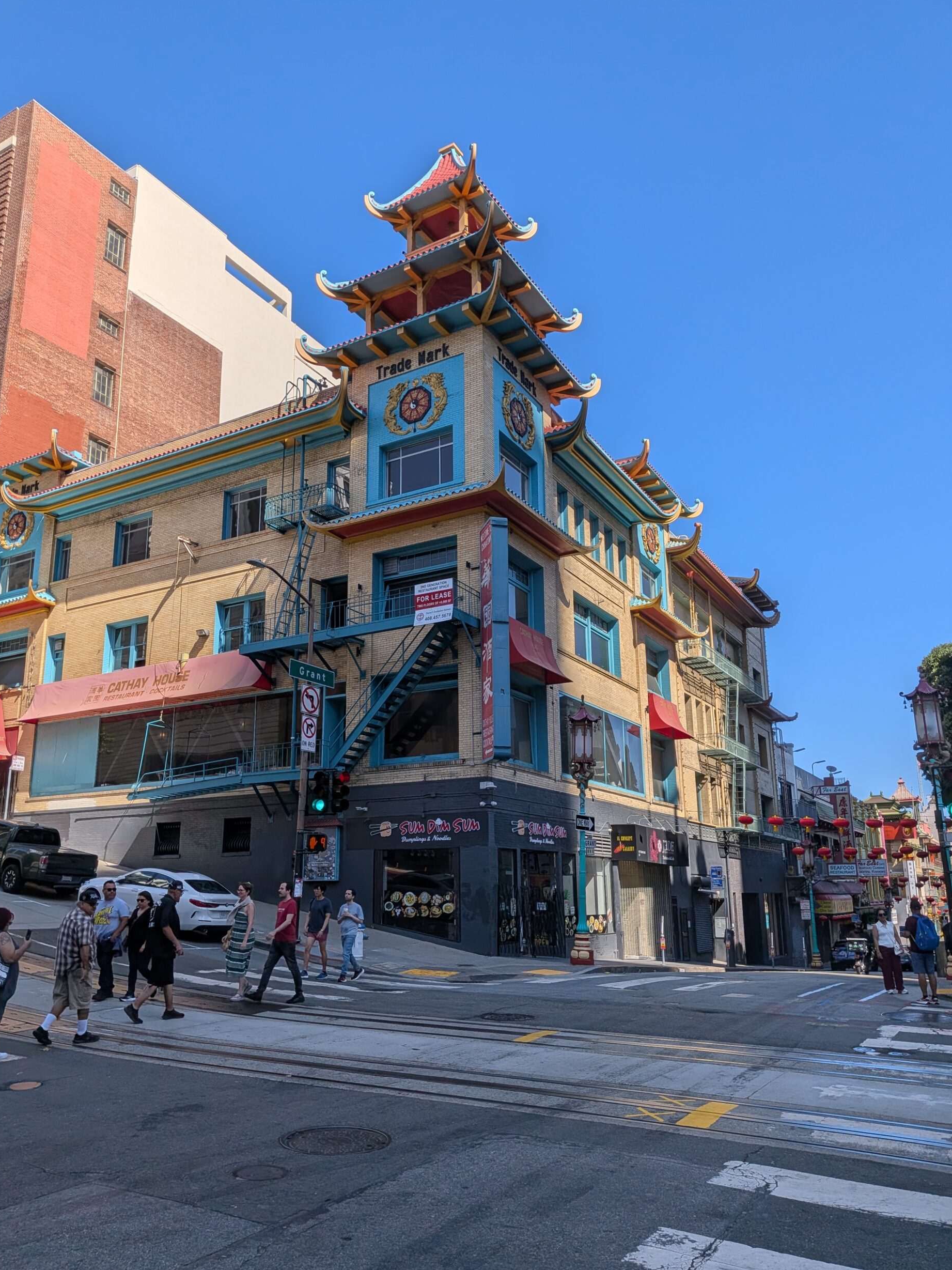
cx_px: 457
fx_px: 917
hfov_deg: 54.9
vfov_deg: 69.4
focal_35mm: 25
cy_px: 642
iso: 28
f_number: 1.7
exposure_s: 1/1754
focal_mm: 4.53
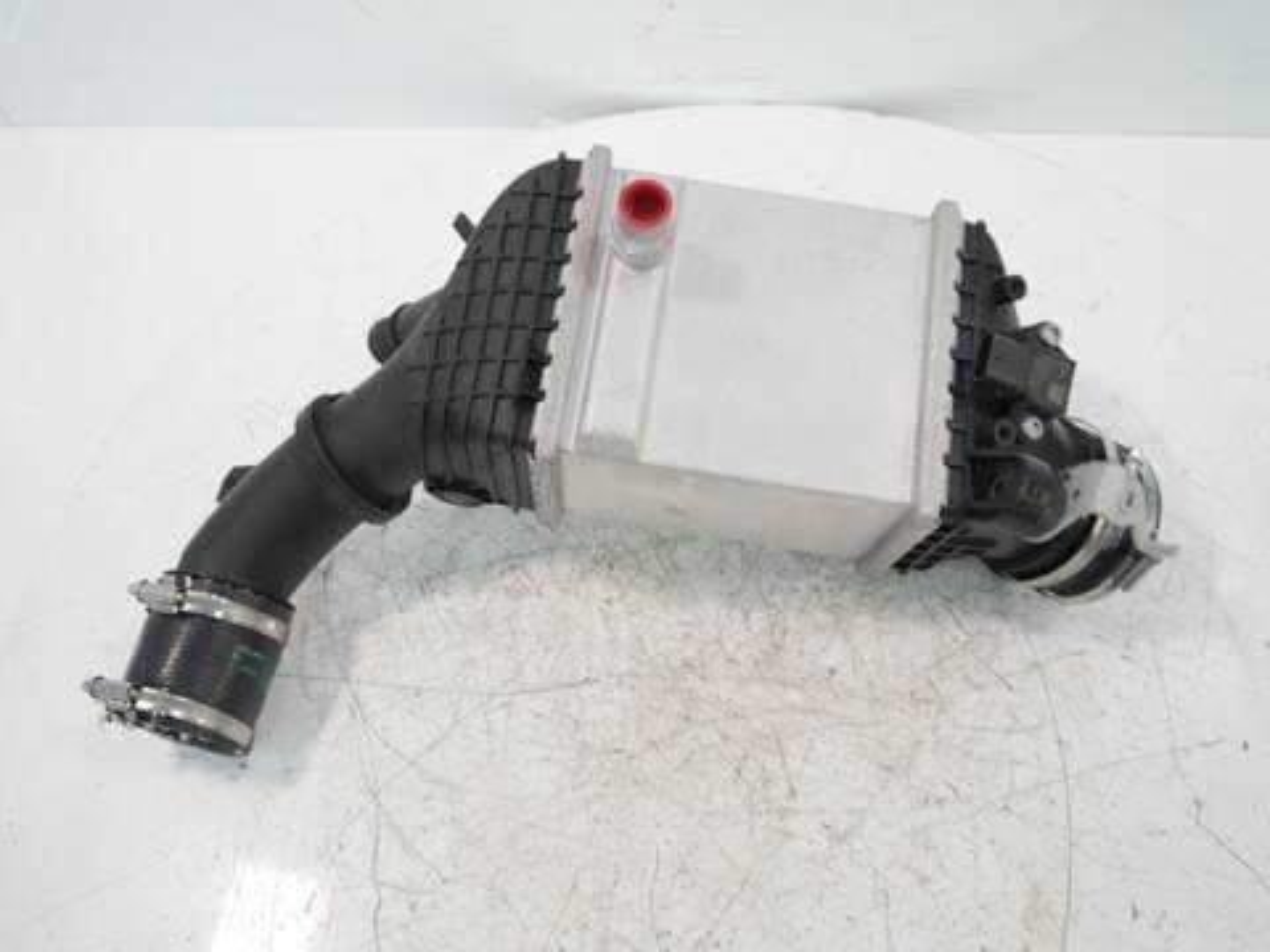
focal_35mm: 30
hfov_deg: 60.0
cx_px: 635
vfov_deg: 46.8
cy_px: 476
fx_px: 1101
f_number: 3.5
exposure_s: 1/60
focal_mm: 15
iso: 400
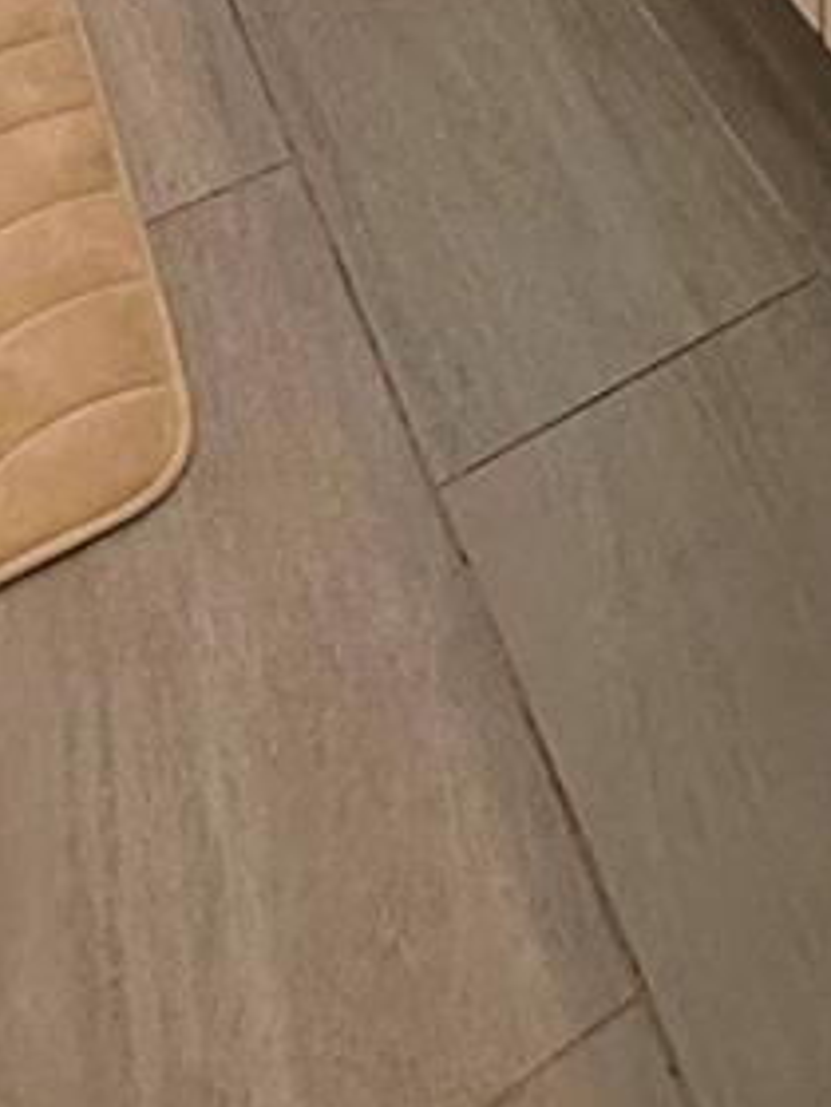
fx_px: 1920
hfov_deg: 23.7
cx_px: 760
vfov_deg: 19.2
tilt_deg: -10.1
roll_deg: -0.6
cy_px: -1095
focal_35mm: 60
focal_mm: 2.22
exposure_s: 1/120
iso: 160
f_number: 2.2
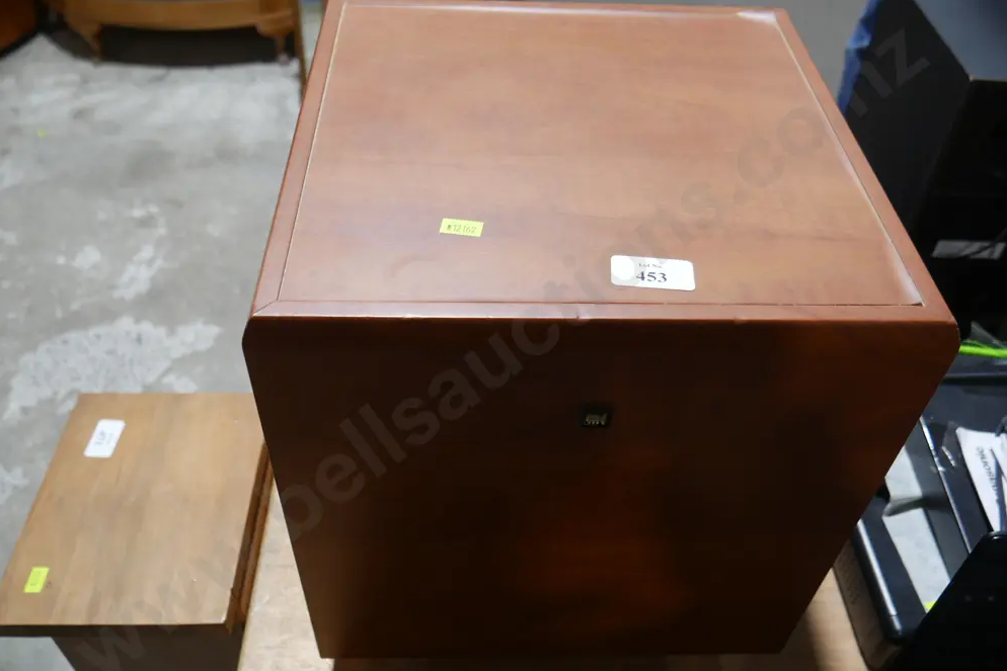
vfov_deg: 43.6
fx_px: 839
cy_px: 356
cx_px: 500
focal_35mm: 30
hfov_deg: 61.9
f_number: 3.5
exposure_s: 1/60
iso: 250
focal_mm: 14
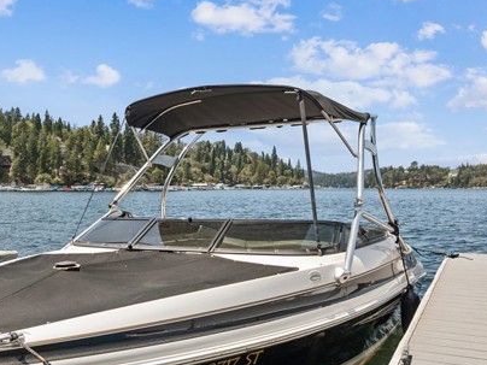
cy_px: 182
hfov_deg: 48.6
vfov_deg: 37.7
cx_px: 186
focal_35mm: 38
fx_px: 535
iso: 100
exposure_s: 1/100
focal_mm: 12.3
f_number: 2.8
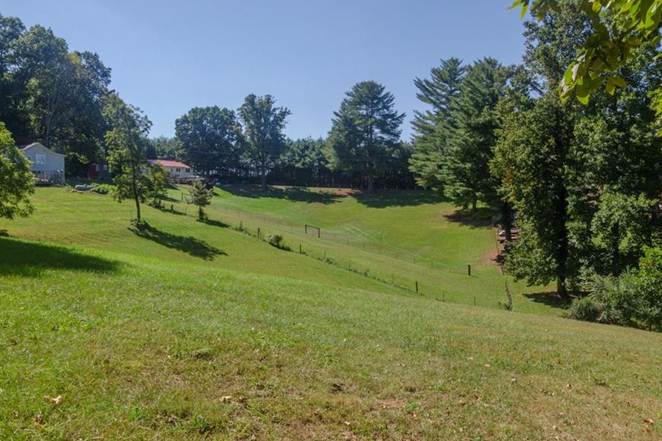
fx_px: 589
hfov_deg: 58.7
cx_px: 317
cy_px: 238
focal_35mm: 32
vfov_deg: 41.1
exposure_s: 1/320
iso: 320
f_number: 9
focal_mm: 18
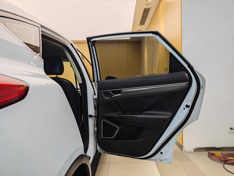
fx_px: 155
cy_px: 88
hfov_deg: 73.9
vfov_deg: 58.9
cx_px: 117
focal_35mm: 23
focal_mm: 8.7
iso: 400
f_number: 1.9
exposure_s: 1/75
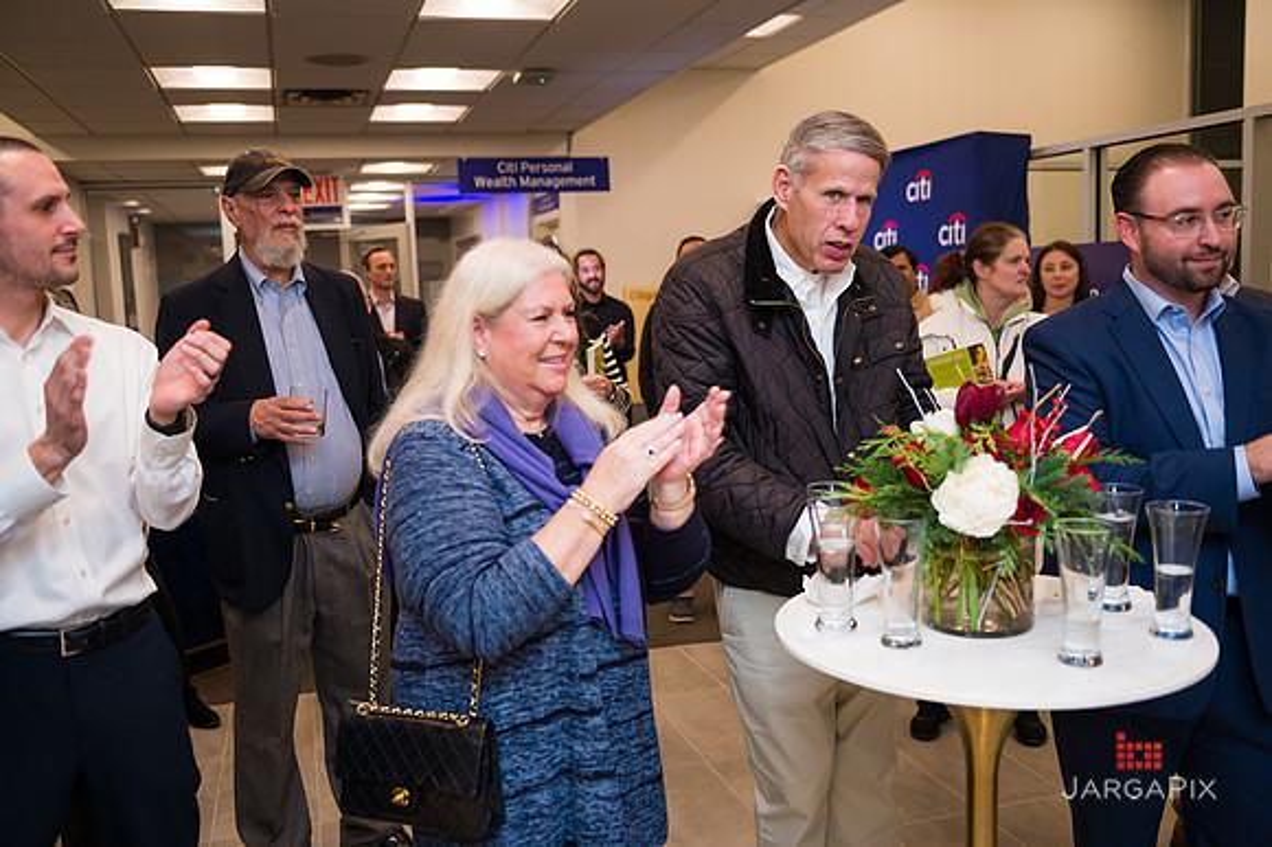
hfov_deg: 58.7
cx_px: 636
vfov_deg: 41.1
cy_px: 424
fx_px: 1130
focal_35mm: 32
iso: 400
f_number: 3.2
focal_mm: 32
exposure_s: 1/200
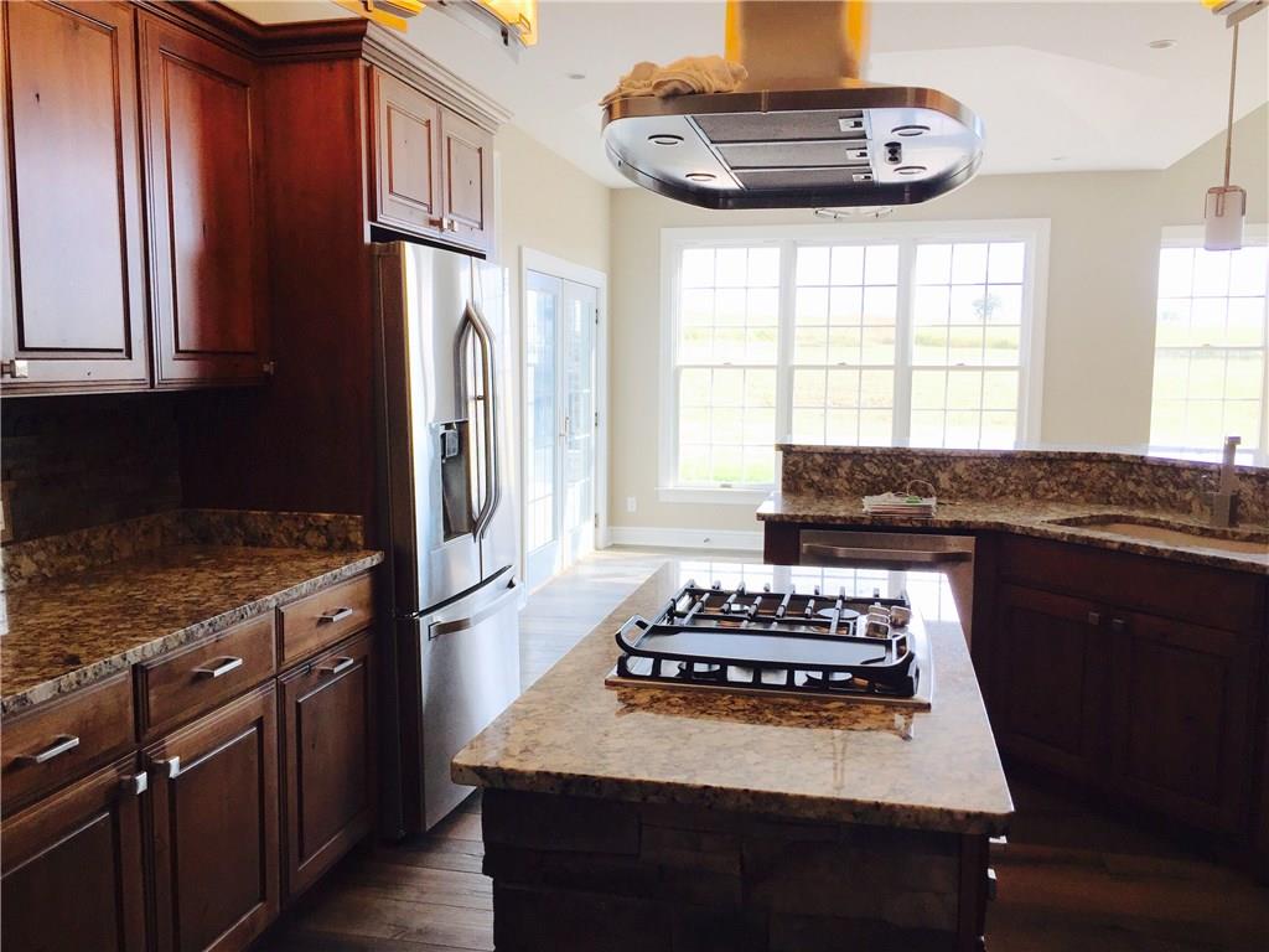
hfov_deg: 61.7
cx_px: 634
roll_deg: +0.1
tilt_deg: -6.1
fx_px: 1063
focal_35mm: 29
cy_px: 476
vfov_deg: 48.2
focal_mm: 4.15
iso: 32
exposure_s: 1/222
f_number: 2.2
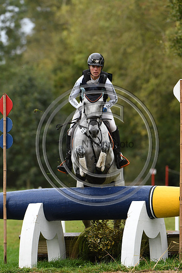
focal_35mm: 450
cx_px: 91
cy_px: 136
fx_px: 3410
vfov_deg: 4.6
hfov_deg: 3.1
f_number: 5.6
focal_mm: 300
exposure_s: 1/1000
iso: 1400
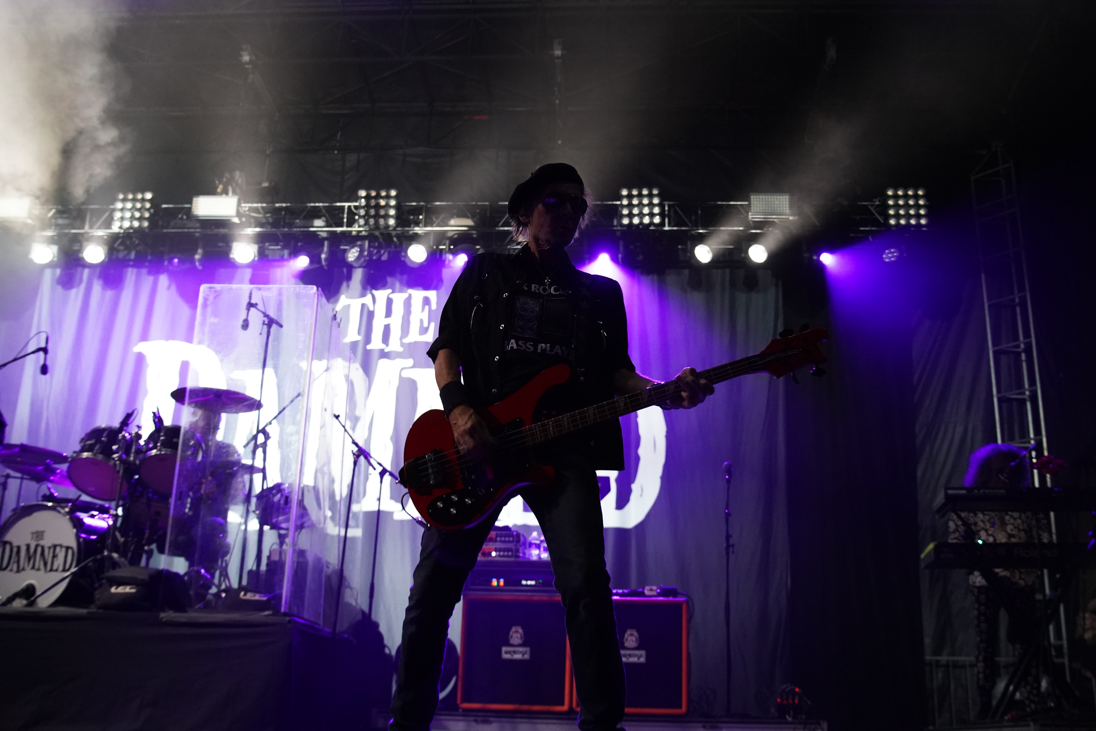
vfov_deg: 38.9
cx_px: 548
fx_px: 1035
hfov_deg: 55.8
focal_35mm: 34
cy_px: 366
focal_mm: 34
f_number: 4
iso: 6400
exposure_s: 1/160
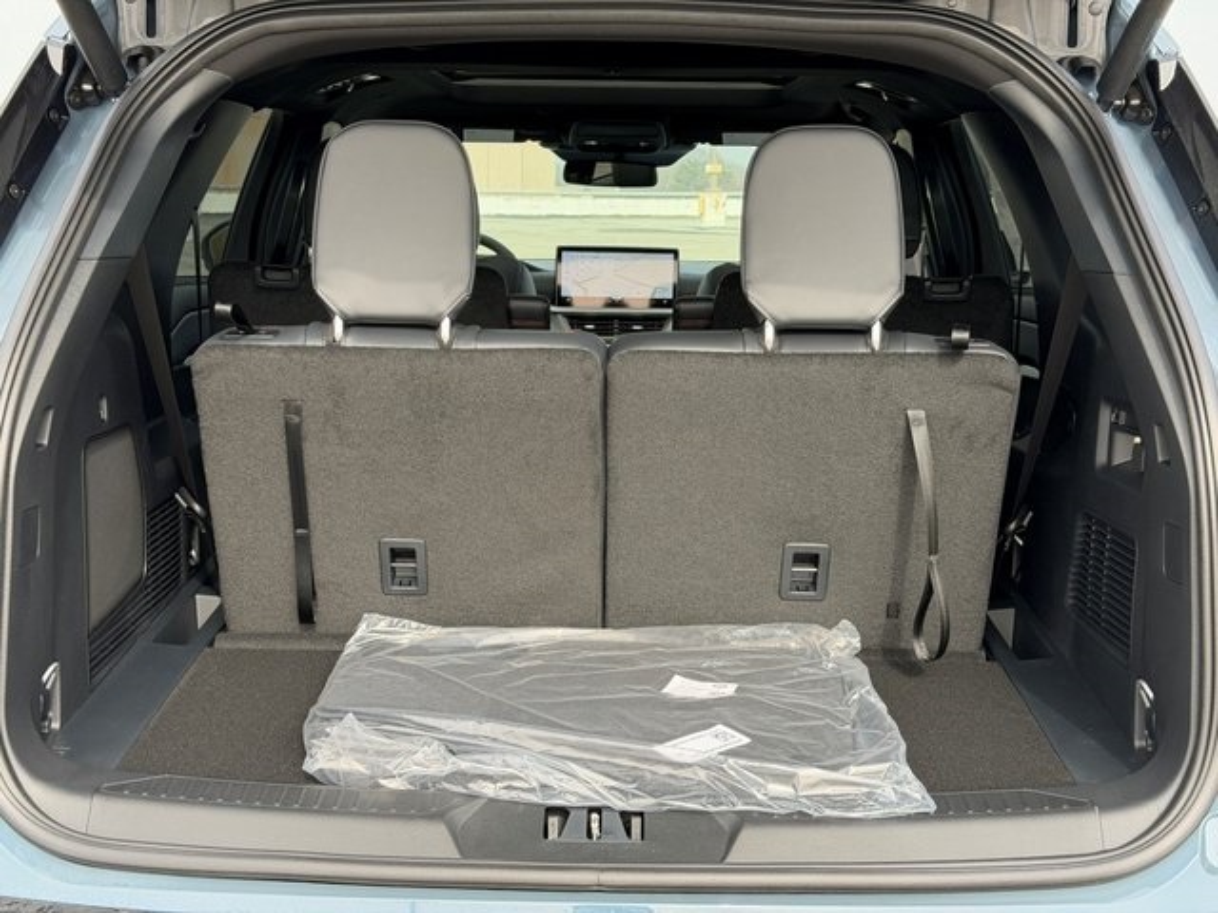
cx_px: 609
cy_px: 456
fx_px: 1689
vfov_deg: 30.3
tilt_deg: -9.2
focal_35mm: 48
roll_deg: -0.7
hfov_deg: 39.7
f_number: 1.78
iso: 100
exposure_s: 1/885
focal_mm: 6.76
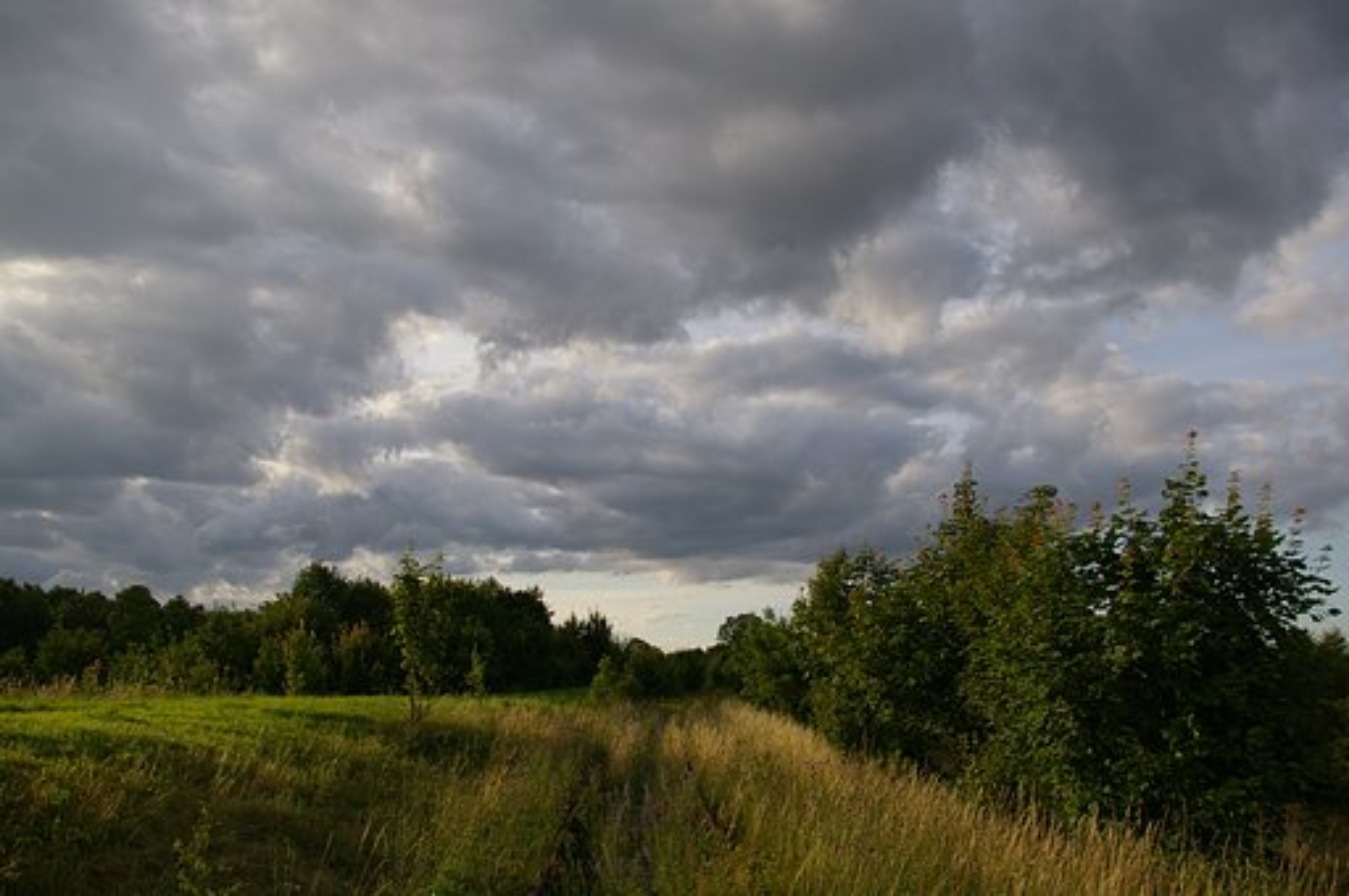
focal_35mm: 30
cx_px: 674
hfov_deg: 62.0
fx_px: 1123
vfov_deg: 43.5
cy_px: 448
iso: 200
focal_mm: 20
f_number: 8
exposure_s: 1/350
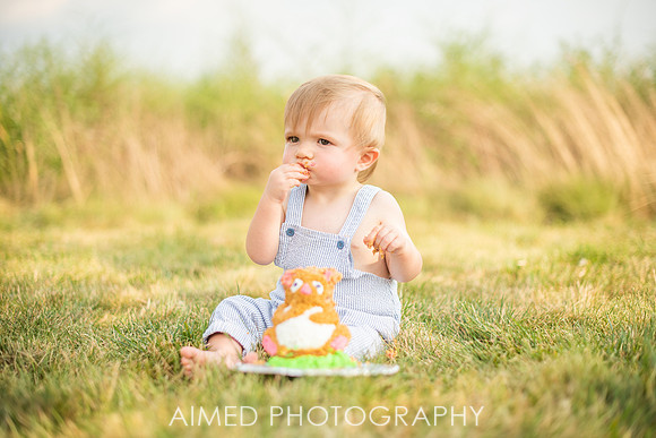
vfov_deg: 27.0
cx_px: 328
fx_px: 911
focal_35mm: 50
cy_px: 219
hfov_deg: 39.6
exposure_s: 1/2500
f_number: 1.8
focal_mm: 50
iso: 100
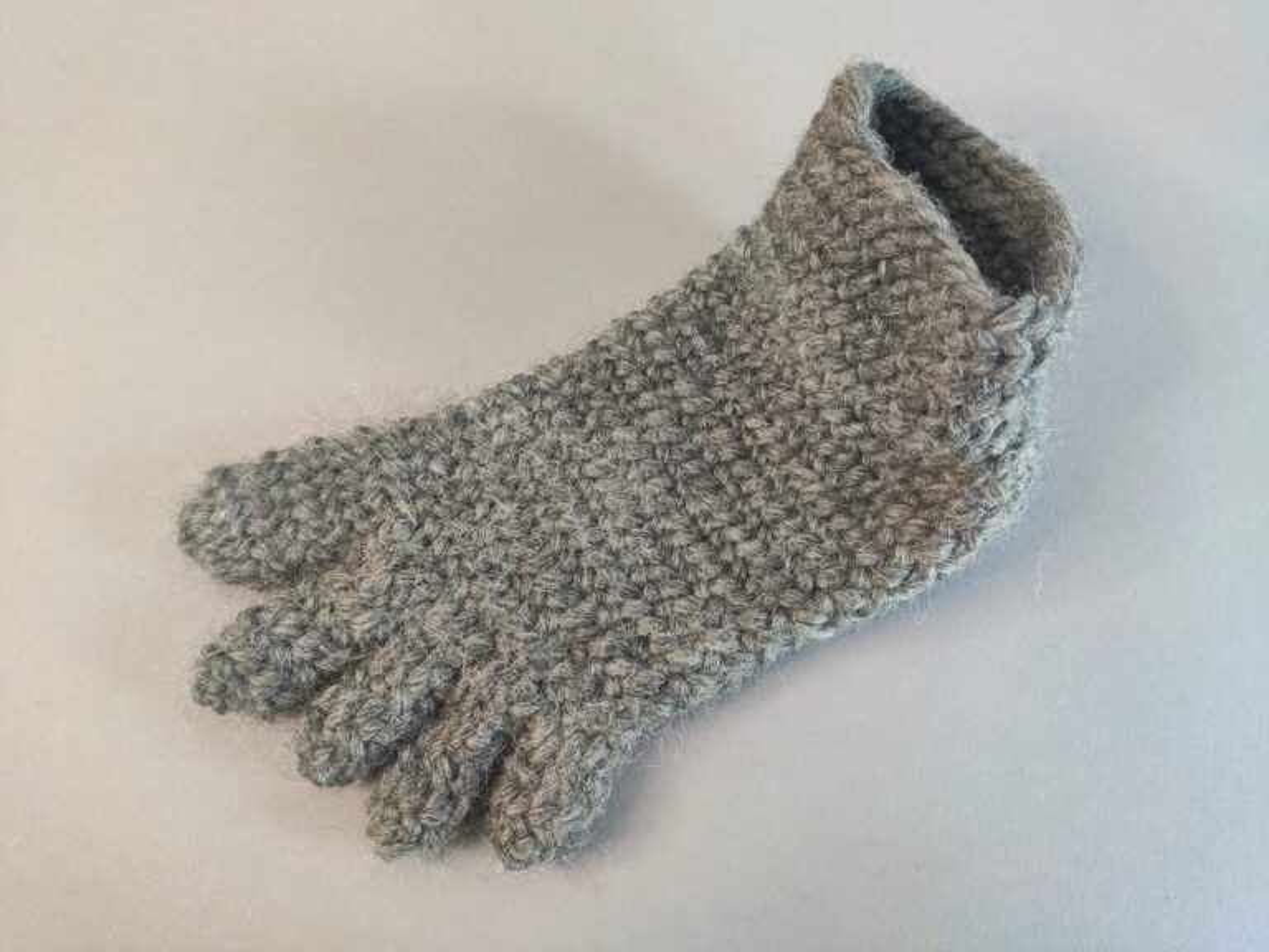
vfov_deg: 53.1
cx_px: 634
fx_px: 953
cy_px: 476
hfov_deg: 67.3
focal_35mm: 26
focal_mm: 4.77
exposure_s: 1/33
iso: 738
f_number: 1.75
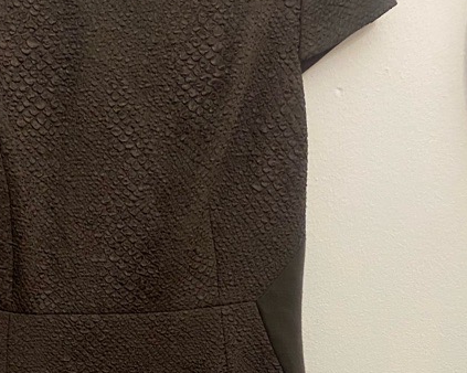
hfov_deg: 30.9
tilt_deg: -13.1
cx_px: 115
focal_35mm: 60
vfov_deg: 24.3
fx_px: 829
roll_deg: -1.7
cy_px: 363
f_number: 1.8
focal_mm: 4.25
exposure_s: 1/33
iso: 500
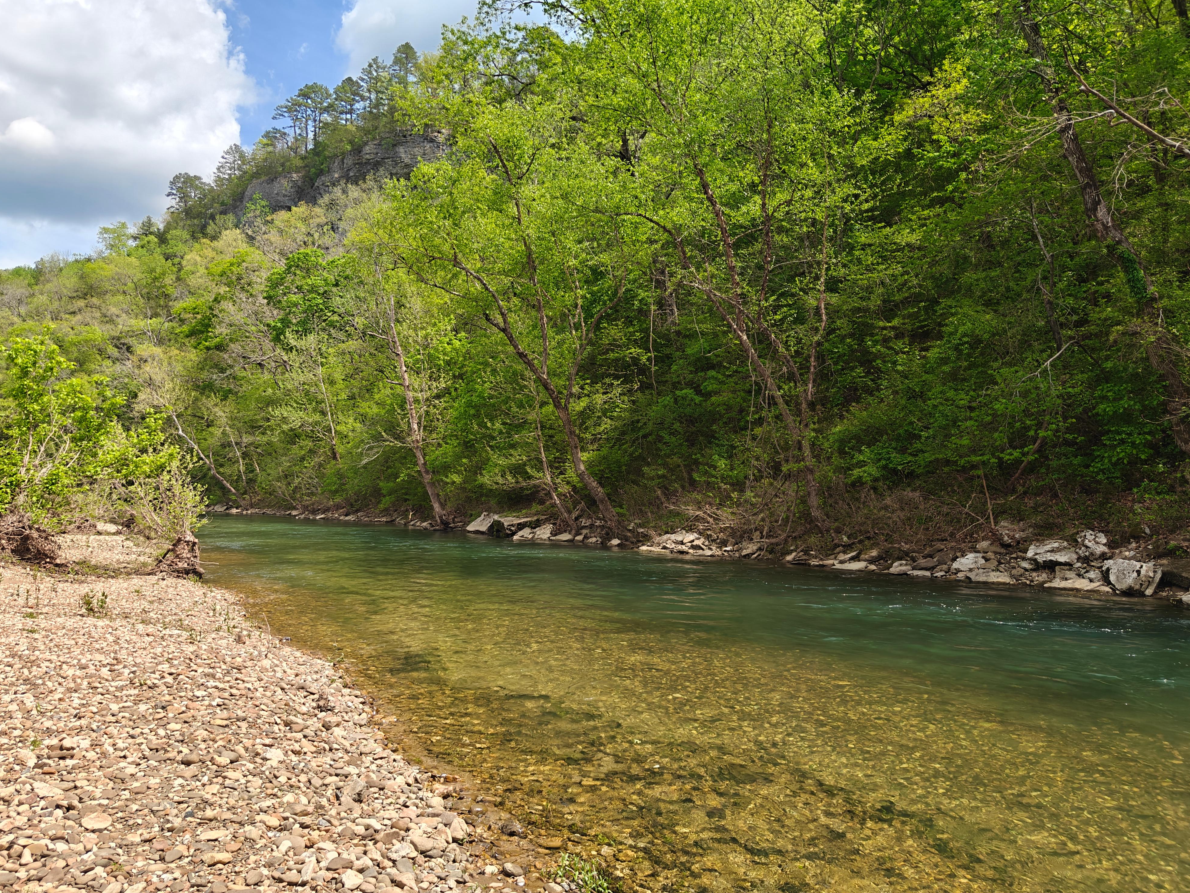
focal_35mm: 25
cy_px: 450
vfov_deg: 54.9
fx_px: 859
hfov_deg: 69.4
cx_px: 583
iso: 80
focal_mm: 5.59
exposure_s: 1/773
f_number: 1.8
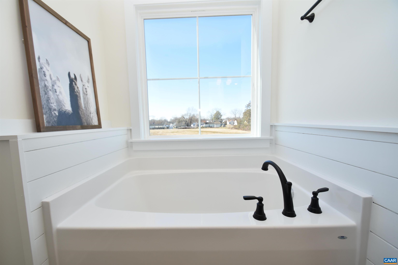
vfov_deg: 77.3
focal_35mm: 15
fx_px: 166
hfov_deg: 100.4
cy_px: 132
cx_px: 199
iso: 100
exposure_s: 1/160
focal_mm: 10
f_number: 6.3
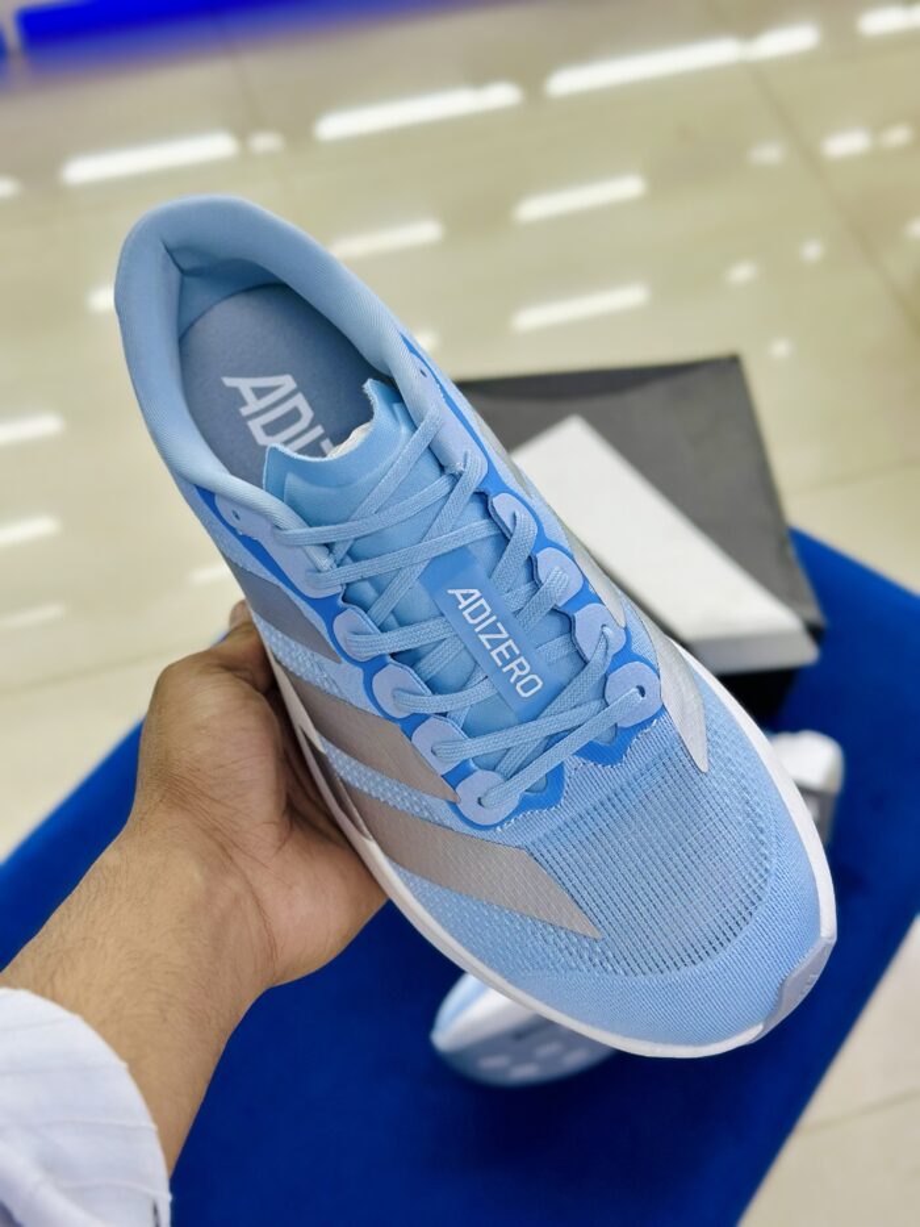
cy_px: 614
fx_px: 1701
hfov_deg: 30.3
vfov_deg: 39.7
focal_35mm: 48
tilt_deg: -55.3
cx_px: 460
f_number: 1.78
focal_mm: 6.86
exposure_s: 1/104
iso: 64
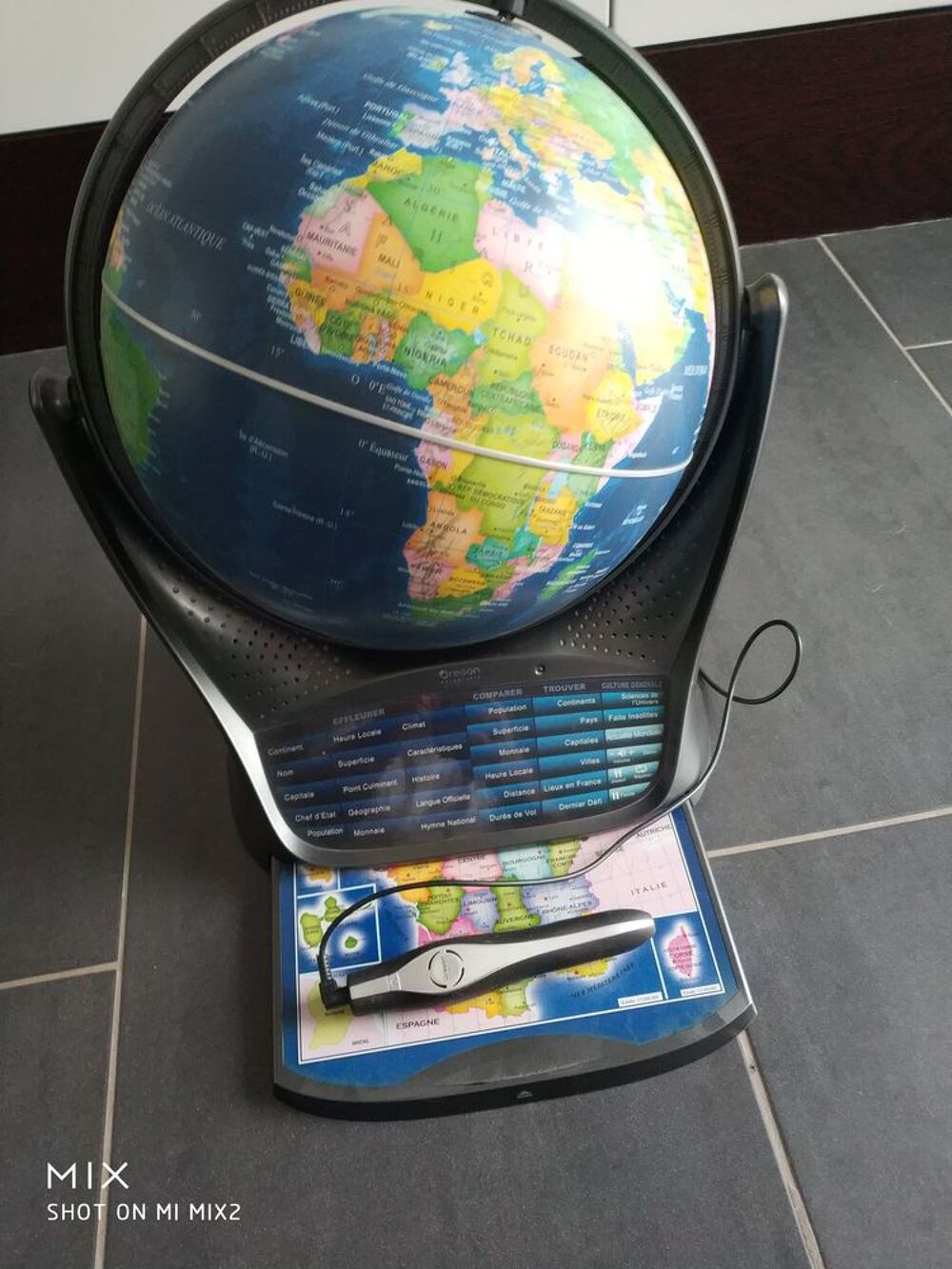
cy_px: 634
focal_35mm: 32
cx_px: 476
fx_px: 1173
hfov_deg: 44.2
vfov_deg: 56.8
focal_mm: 4.5
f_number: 2
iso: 434
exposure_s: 1/17
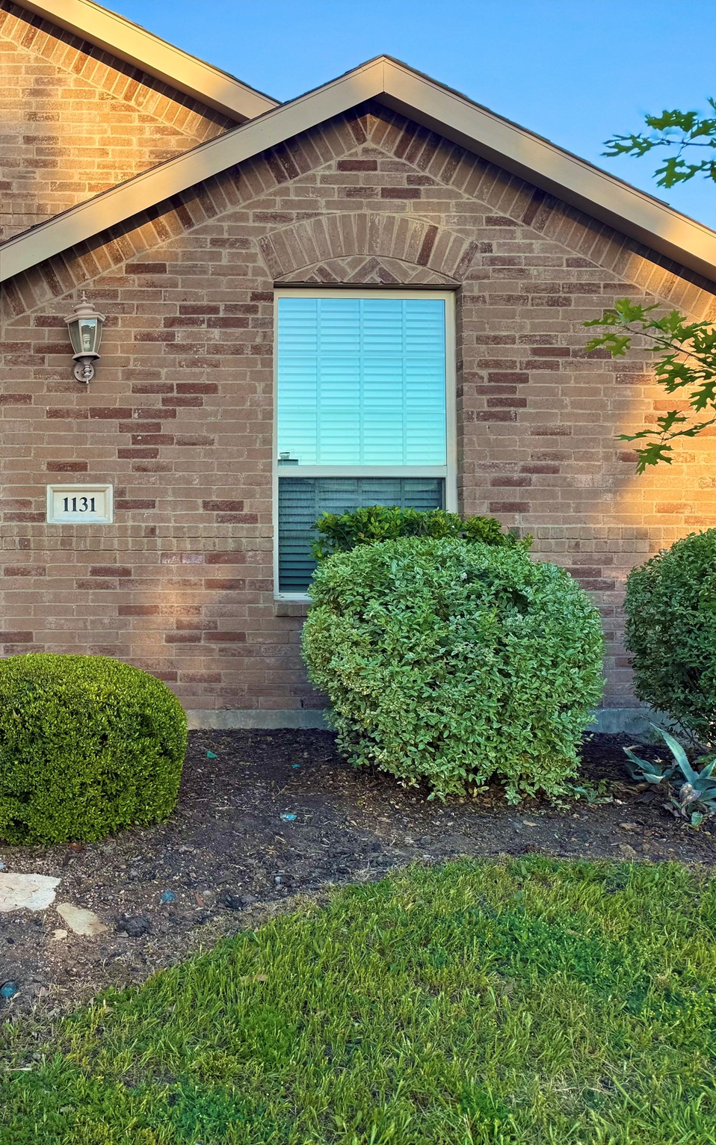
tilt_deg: +1.6
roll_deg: +0.3
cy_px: 572
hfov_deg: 33.3
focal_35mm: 34
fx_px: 1061
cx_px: -40
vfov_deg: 56.7
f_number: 1.78
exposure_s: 1/805
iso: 80
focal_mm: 6.76
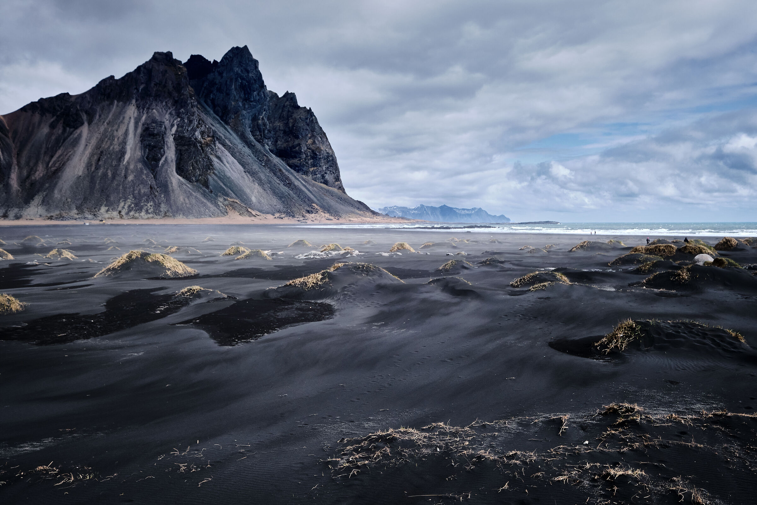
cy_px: 252
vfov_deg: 43.6
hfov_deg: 61.9
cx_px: 378
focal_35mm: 30
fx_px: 631
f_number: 6.4
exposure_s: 1/1300
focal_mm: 20
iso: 400
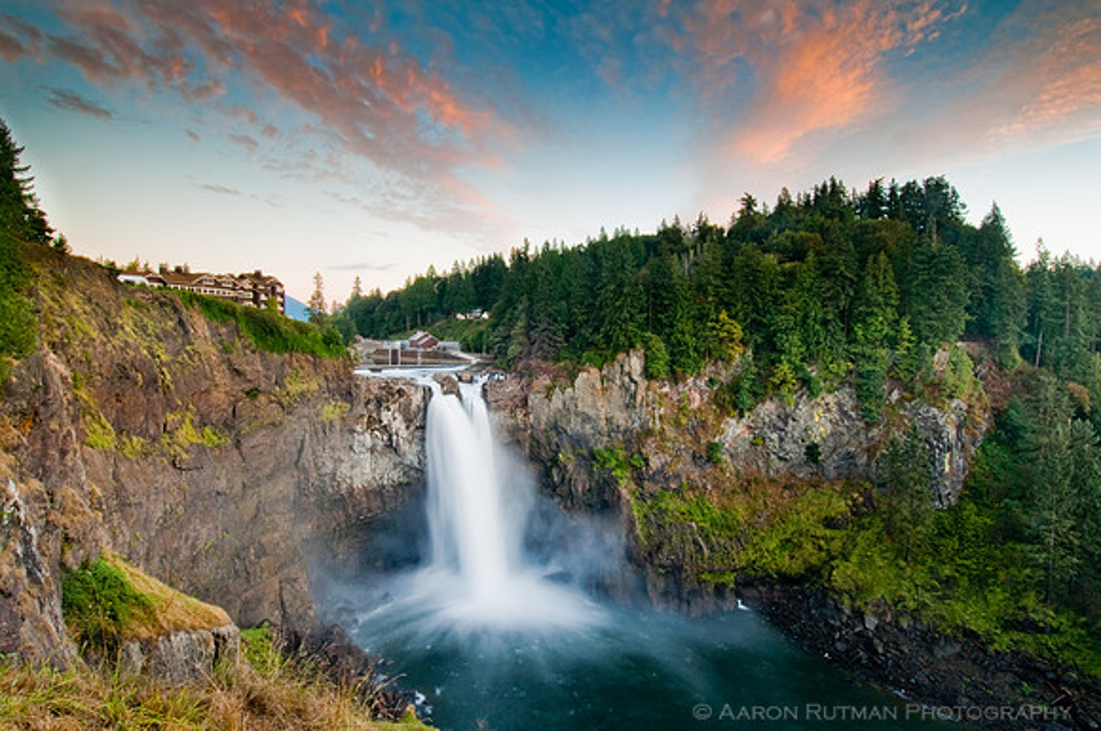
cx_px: 550
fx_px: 550
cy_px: 366
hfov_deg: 90.1
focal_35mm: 18
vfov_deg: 67.2
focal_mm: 12
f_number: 22
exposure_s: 2
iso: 200
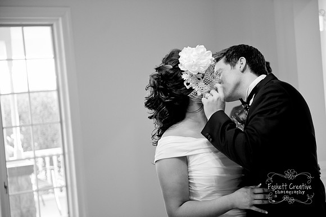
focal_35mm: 62
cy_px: 108
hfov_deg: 32.4
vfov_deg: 21.9
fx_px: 561
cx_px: 163
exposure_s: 1/80
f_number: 2.8
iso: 800
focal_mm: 62
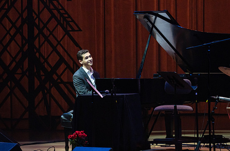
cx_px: 102
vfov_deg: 4.9
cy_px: 78
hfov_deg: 7.4
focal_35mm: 279
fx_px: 1773
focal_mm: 200
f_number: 7.1
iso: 2500
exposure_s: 1/250
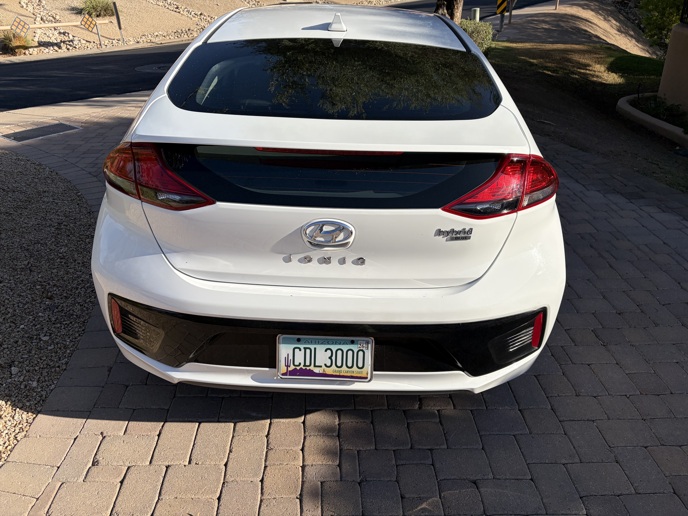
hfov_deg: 67.3
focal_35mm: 26
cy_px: 258
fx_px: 517
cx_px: 344
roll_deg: +4.5
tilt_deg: -27.7
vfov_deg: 53.1
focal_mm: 5.96
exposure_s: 1/4608
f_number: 1.6
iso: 50
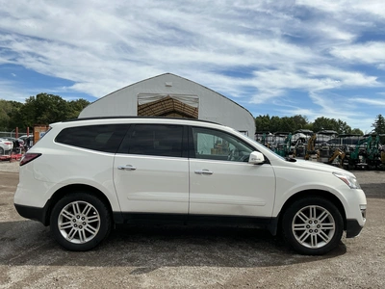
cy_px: 144
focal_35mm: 28
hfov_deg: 63.4
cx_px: 192
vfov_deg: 49.7
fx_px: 311
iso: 25
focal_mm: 3
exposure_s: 1/2538
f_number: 1.8
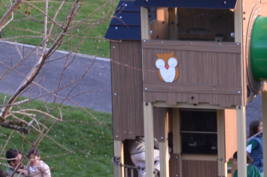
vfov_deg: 3.4
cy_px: 164
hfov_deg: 5.1
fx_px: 2983
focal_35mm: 403
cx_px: 196
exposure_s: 1/160
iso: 800
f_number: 6.3
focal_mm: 68
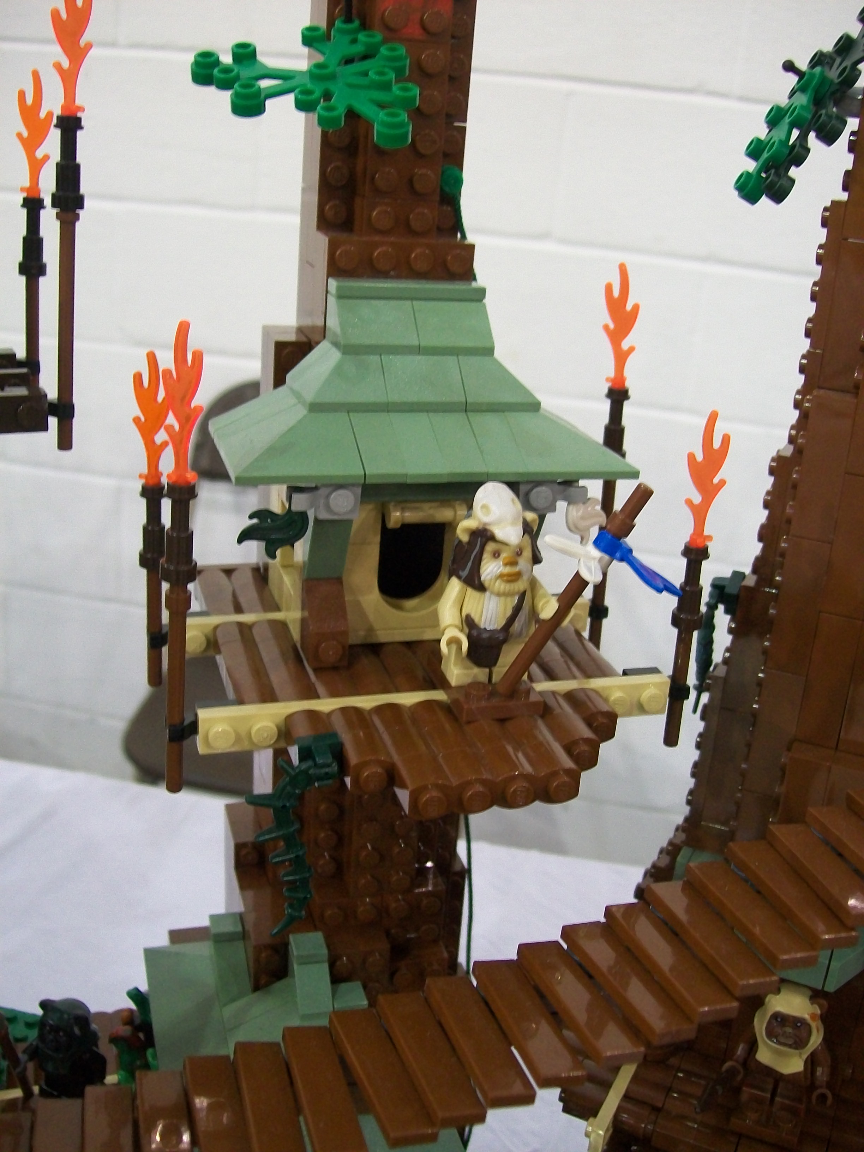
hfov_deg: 39.7
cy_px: 576
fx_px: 1198
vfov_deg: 51.4
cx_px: 432
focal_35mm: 36
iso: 160
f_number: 2.7
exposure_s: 1/13
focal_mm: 6
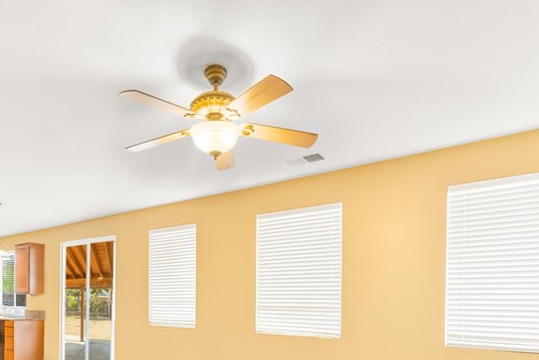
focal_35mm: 25
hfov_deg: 70.7
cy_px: 301
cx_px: 214
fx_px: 374
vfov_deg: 47.7
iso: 640
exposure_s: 1/1.67
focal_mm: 14
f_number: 8
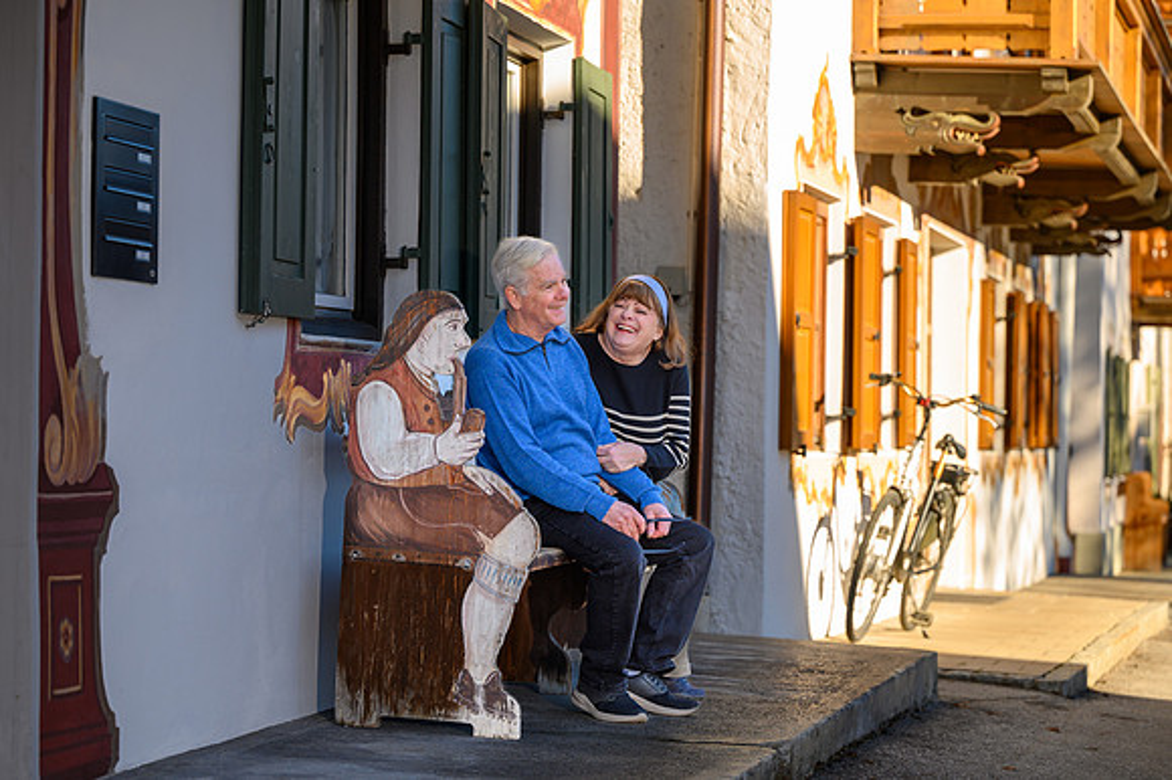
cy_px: 390
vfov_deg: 15.4
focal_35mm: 89
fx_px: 2884
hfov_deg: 23.0
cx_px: 586
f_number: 3.2
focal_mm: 85
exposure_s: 1/800
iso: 125
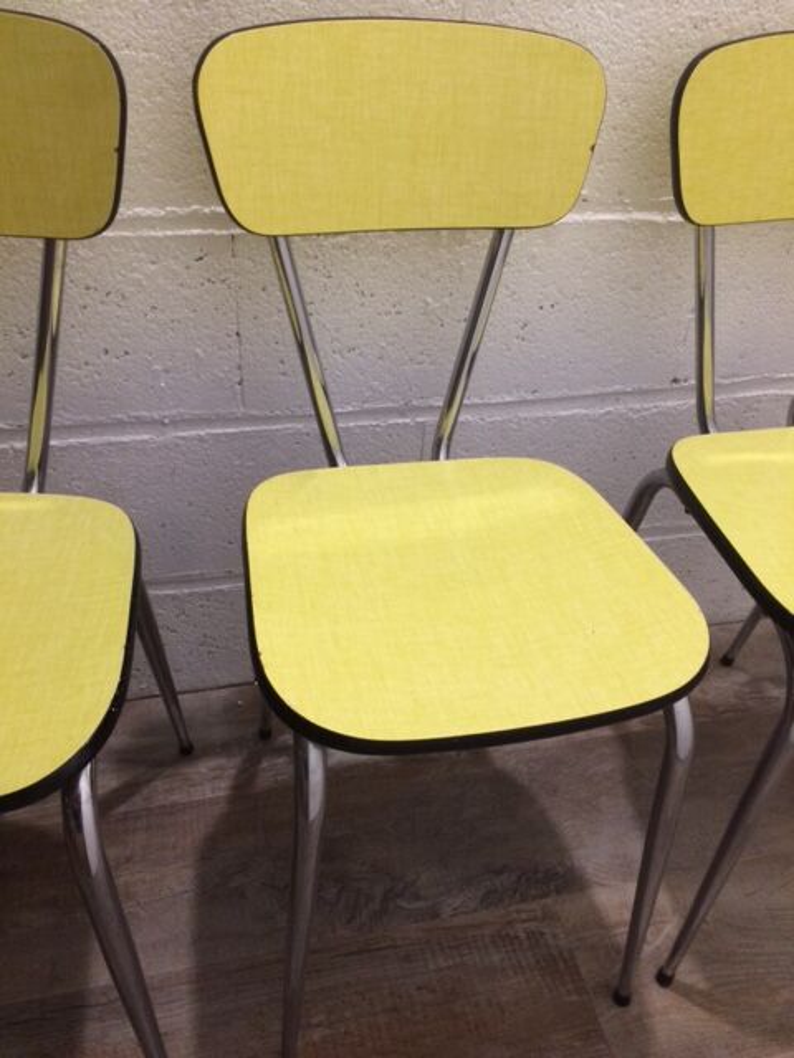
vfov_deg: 61.7
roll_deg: -4.5
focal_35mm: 29
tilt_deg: -39.7
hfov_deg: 48.2
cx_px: 397
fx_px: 887
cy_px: 529
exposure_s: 1/33
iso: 200
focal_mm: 4.15
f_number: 2.2
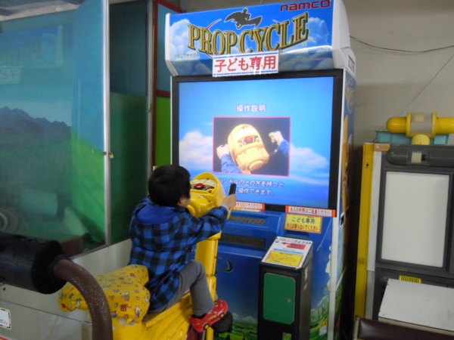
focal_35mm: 30
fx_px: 393
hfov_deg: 60.0
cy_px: 170
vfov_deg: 46.8
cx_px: 227
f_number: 3.5
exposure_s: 1/20
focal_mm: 5.4
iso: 400
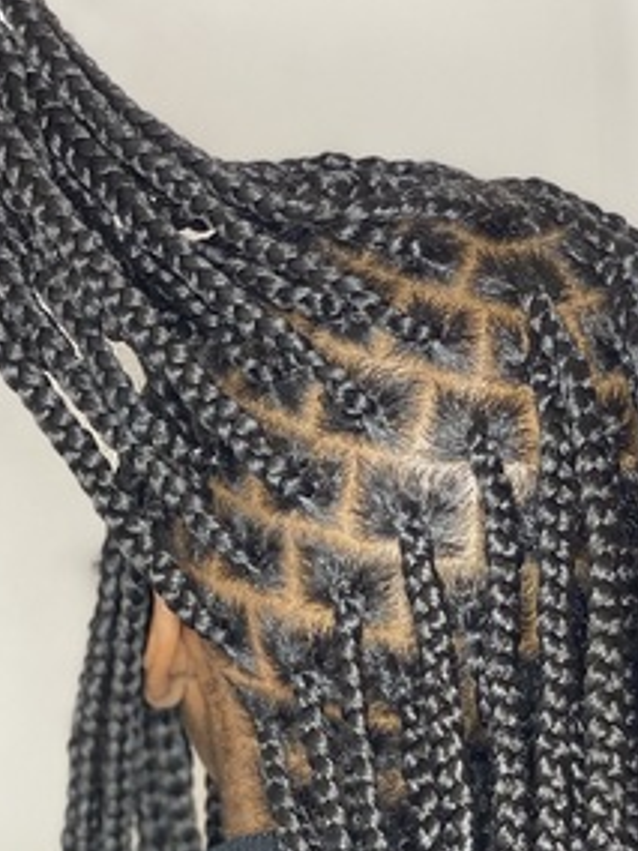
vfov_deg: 17.6
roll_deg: +3.8
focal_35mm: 110
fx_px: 2703
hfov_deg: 13.4
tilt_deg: -7.3
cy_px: 782
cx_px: 401
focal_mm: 6
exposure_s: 1/50
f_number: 2
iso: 125
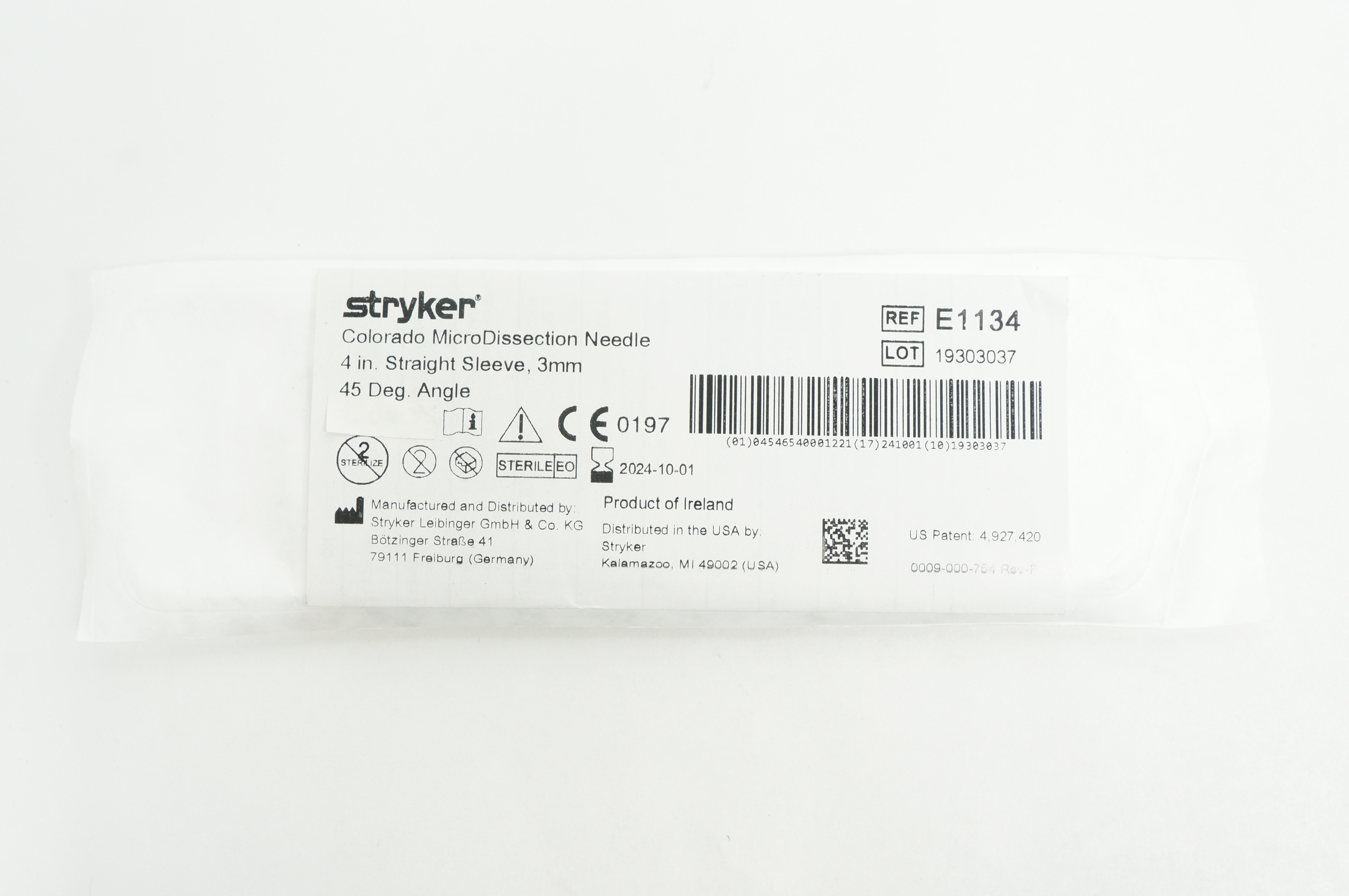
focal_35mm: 38
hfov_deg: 51.3
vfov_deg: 35.4
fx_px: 1404
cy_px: 448
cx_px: 674
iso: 400
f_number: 8
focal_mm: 25
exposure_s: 1/15
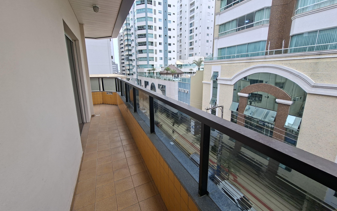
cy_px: 98
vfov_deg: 78.5
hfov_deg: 105.3
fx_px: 129
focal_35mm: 14
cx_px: 169
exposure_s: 1/60
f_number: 2.2
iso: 40
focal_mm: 1.74
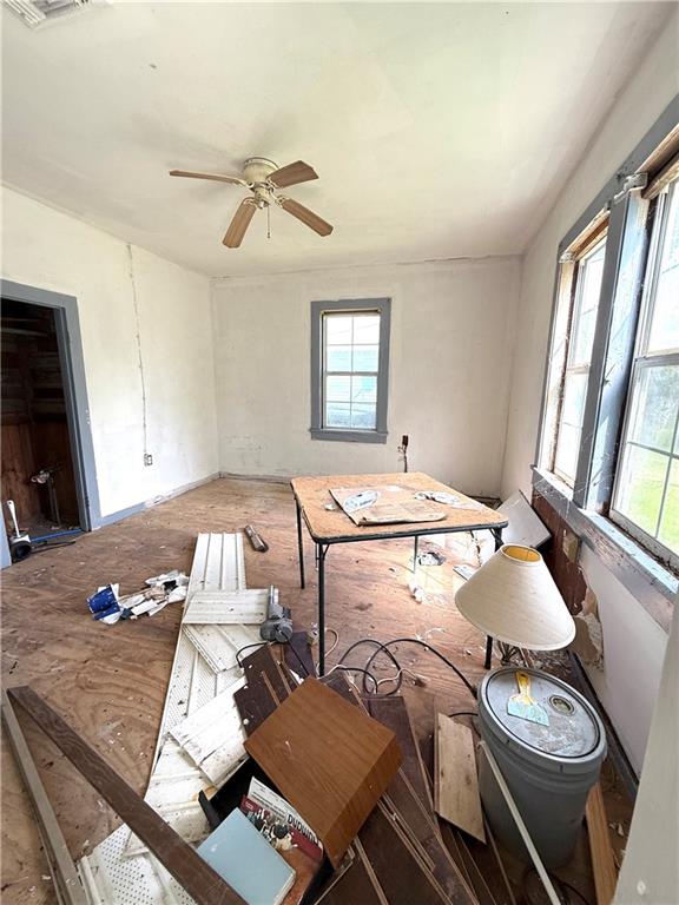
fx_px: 366
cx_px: 340
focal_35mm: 14
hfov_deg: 85.7
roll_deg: -2.0
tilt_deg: -9.5
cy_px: 452
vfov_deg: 102.1
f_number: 2.2
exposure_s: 1/140
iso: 64
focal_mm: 2.22
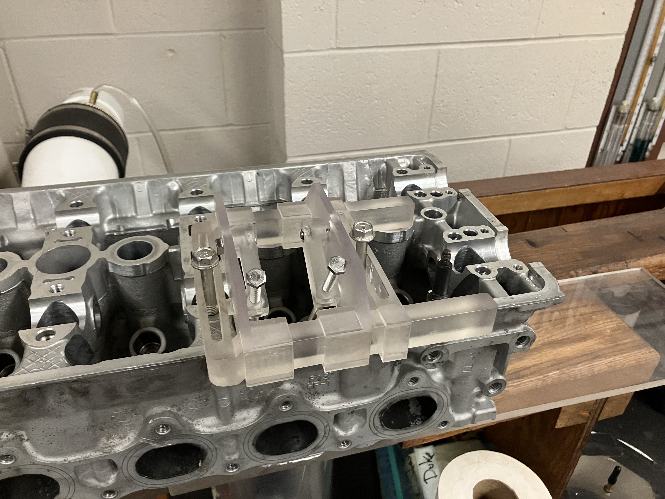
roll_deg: -1.3
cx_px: 332
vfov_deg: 49.7
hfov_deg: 63.4
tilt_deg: -34.5
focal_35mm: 28
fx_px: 538
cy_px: 250
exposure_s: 1/60
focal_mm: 3.99
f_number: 1.8
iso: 320
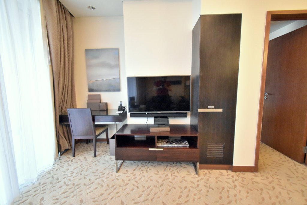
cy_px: 102
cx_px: 154
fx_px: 128
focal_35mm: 15
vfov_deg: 77.3
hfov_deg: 100.4
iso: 5000
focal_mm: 10
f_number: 4.5
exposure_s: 1/125
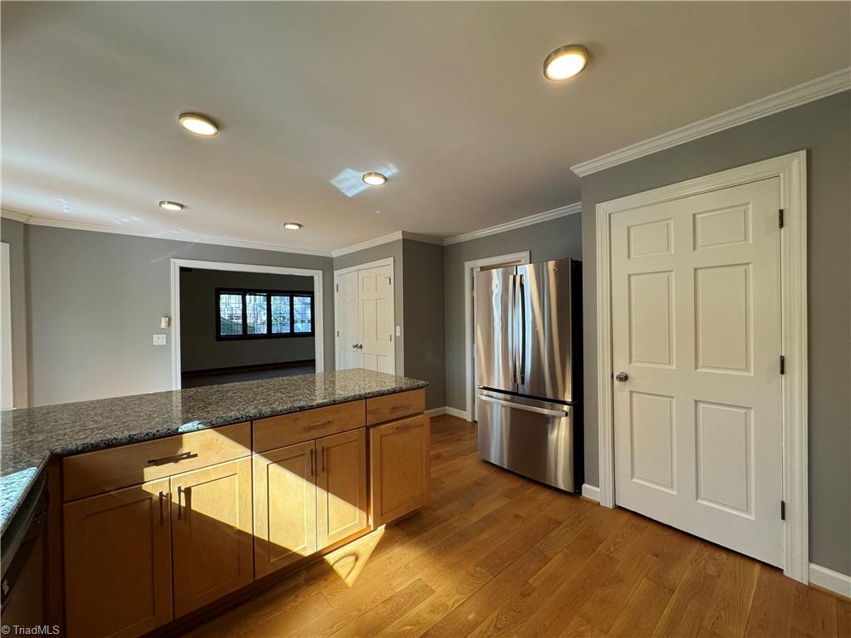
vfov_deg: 85.7
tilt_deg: -0.5
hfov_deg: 102.1
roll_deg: +0.6
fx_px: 344
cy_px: 319
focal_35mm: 14
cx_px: 426
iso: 160
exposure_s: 1/120
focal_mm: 2.22
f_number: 2.2
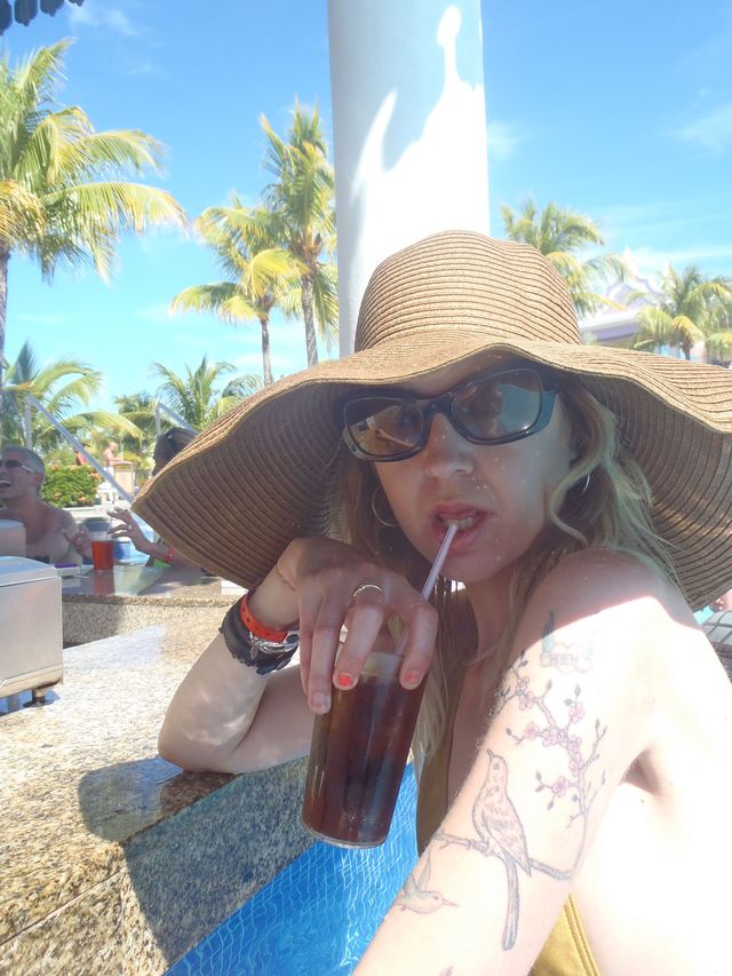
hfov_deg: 49.8
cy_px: 488
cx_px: 366
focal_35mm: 28
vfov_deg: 63.4
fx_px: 789
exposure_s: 1/250
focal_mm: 5
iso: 80
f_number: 3.9
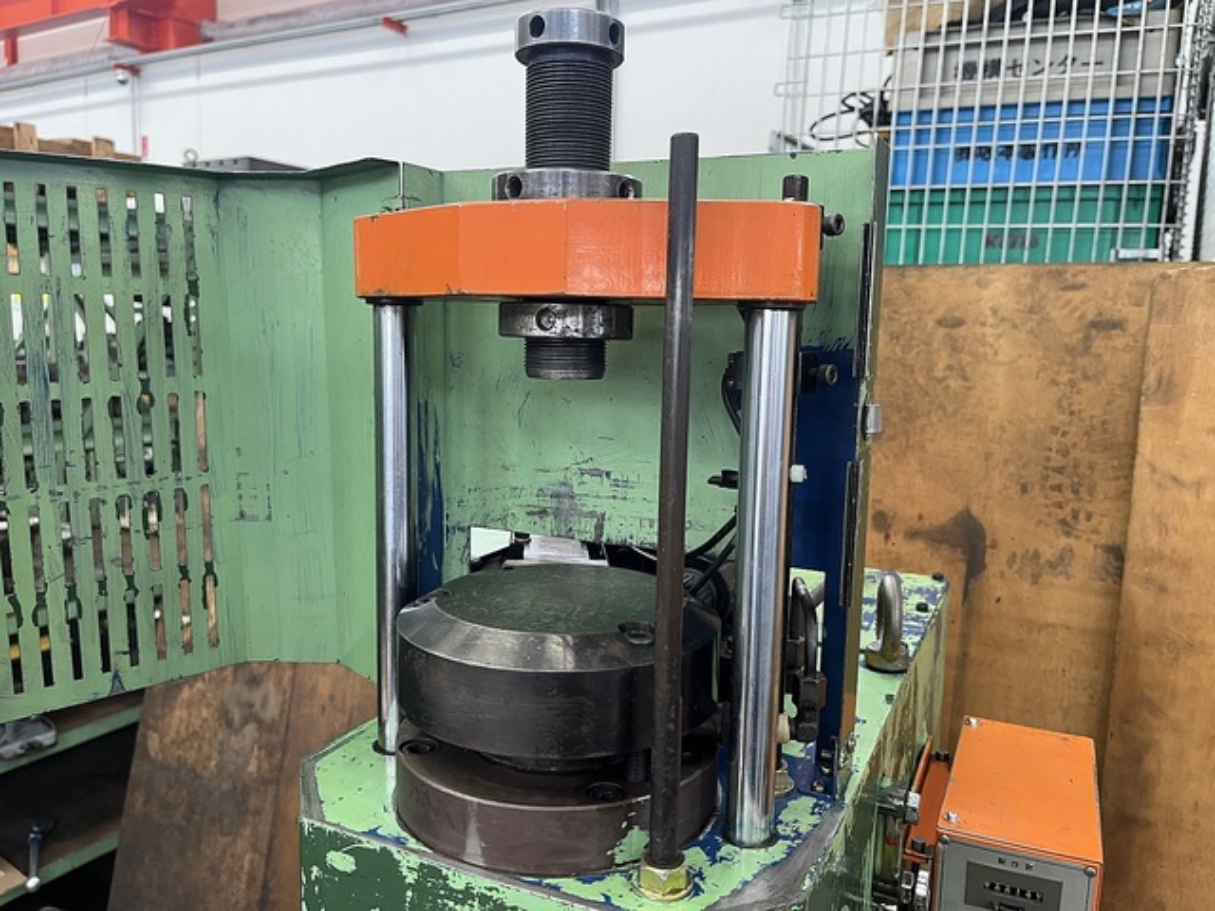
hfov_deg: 67.3
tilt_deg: -6.9
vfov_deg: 53.1
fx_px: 913
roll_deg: -1.3
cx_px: 608
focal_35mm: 26
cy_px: 456
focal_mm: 5.1
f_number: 1.6
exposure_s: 1/62
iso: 125
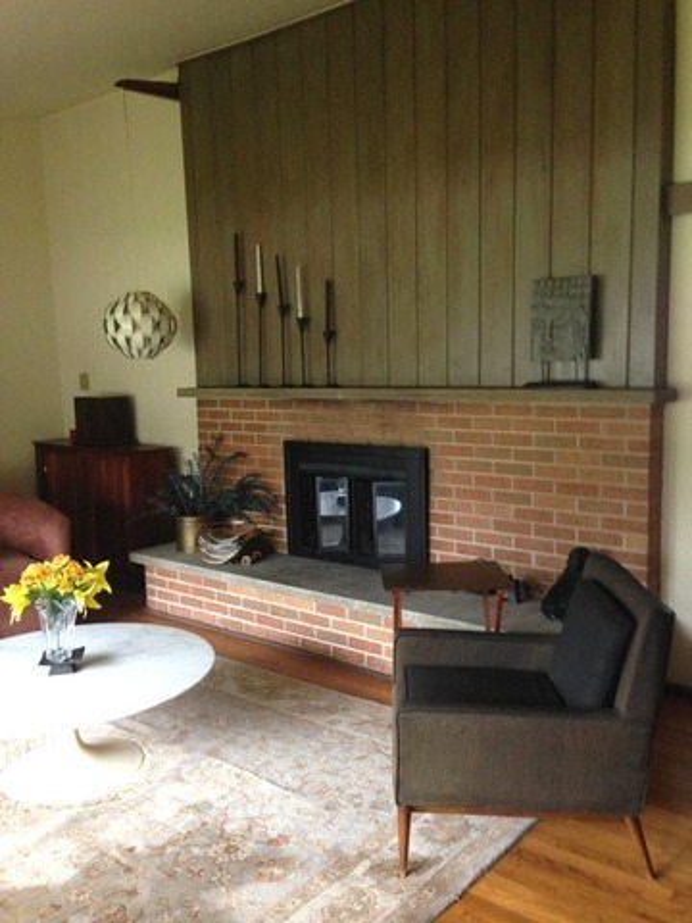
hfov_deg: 42.9
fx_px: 880
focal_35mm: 33
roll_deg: +2.6
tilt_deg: -5.8
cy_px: 462
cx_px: 346
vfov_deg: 55.4
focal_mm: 4.12
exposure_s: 1/20
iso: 200
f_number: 2.4
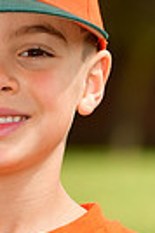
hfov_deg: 1.6
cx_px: 17
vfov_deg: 2.4
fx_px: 5673
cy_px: 313
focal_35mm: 876
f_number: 5
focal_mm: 135
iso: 200
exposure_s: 1/640
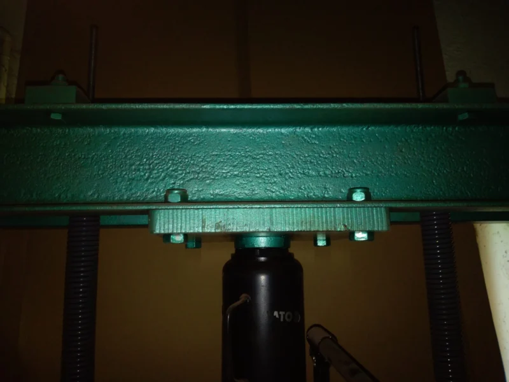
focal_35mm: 26
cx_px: 254
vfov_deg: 53.1
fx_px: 382
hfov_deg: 67.3
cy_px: 191
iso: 169
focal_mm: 3.52
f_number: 2
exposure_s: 1/30
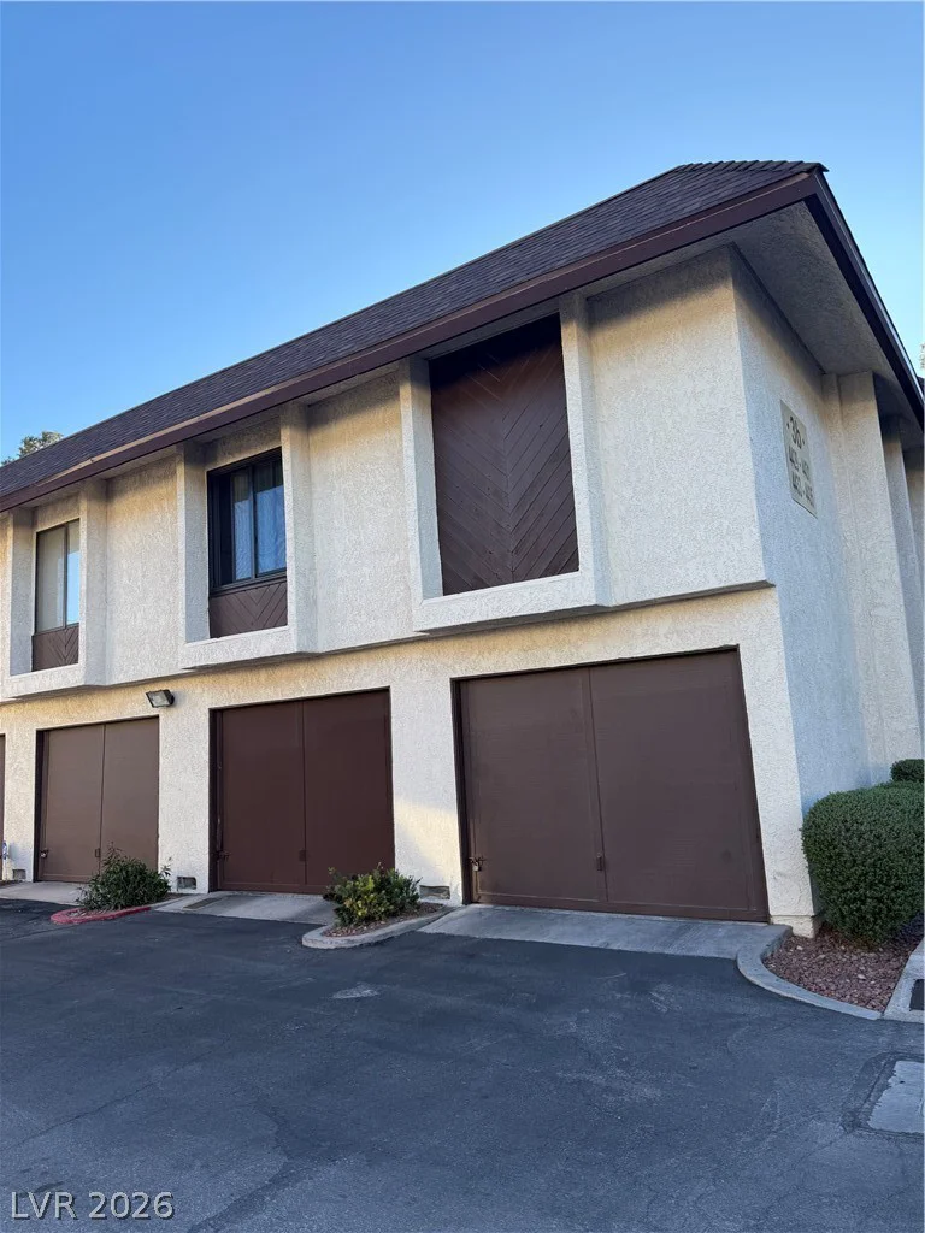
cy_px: 616
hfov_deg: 56.8
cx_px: 462
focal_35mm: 24
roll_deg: +2.7
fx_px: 855
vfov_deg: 71.6
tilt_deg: +8.4
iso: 80
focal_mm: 6.76
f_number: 1.78
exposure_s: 1/1361
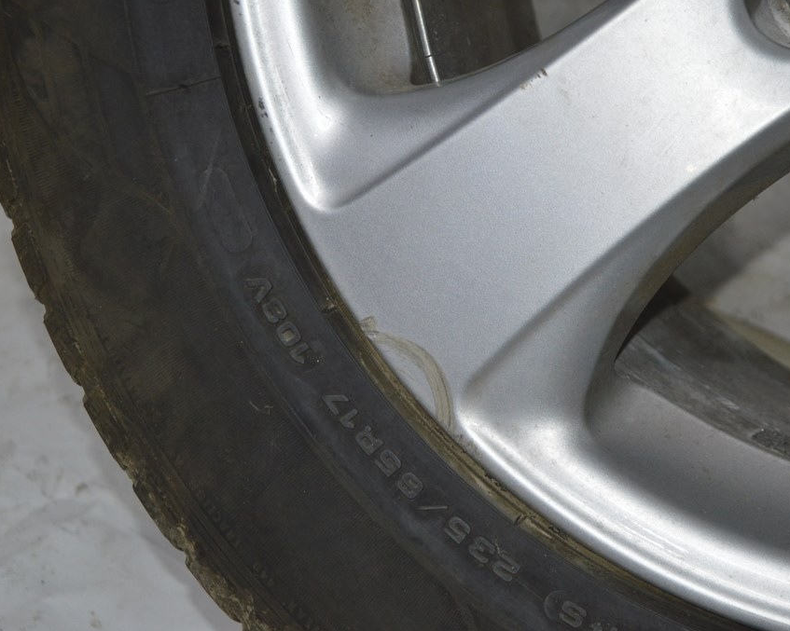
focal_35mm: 94
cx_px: 370
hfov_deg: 20.5
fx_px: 2187
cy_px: 316
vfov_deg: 16.4
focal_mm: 55
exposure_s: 1/60
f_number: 5.6
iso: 1000
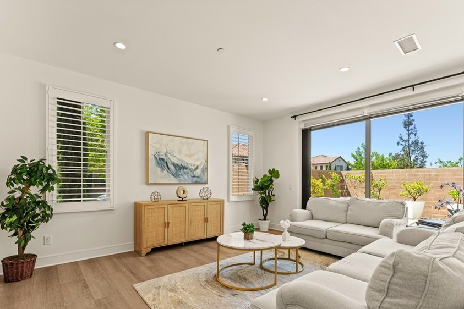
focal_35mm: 17
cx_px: 245
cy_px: 185
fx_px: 219
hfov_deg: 93.2
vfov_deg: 69.7
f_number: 6.3
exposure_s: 1/25
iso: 320
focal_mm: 14
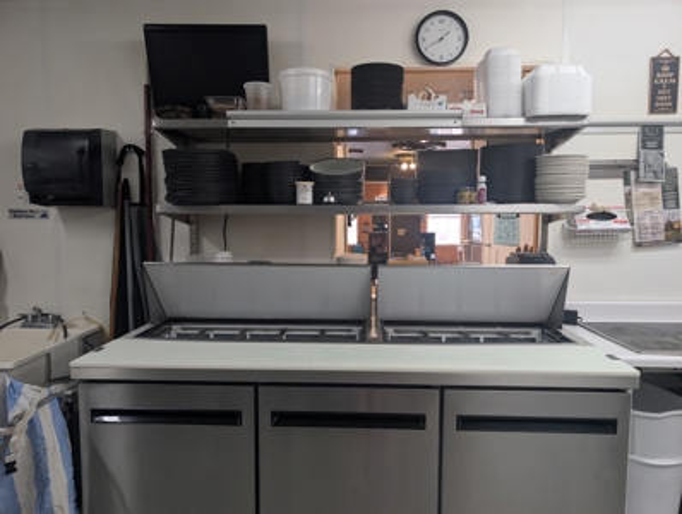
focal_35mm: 24
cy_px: 257
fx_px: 474
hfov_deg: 71.5
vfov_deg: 57.0
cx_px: 341
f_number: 1.68
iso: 55
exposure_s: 1/60
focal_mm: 6.9
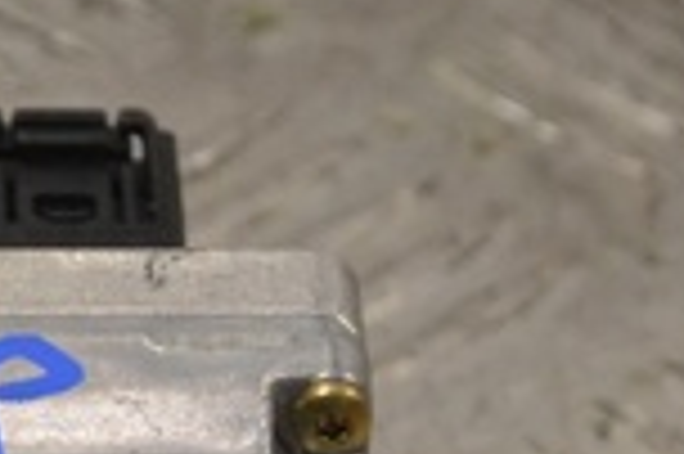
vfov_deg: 3.9
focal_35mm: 347
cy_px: 535
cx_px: -184
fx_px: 6588
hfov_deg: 5.9
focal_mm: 55
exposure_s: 1/320
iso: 3200
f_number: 9
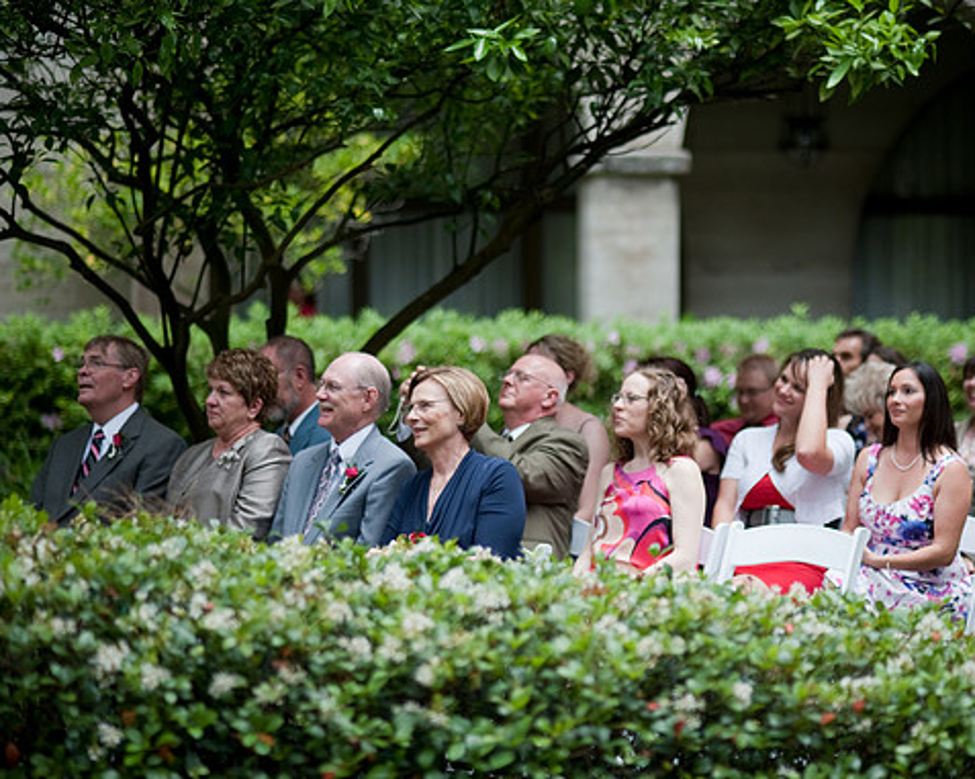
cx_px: 574
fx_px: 2797
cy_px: 388
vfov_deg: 15.8
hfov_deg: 19.8
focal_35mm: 97
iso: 400
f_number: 1.8
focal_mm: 85
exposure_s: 1/640
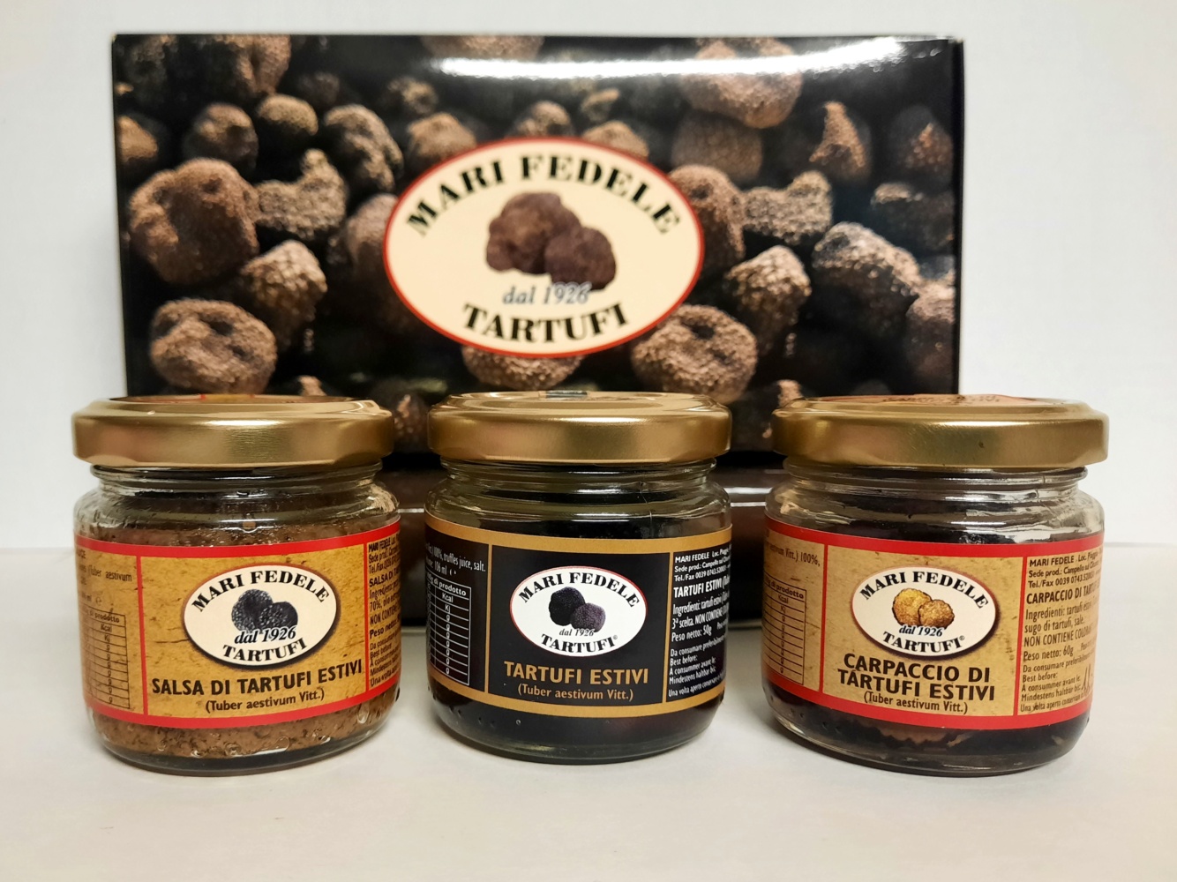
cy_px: 441
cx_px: 588
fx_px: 850
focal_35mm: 25
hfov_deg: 69.4
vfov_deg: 54.9
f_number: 2
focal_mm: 4.6
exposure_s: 1/50
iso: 400
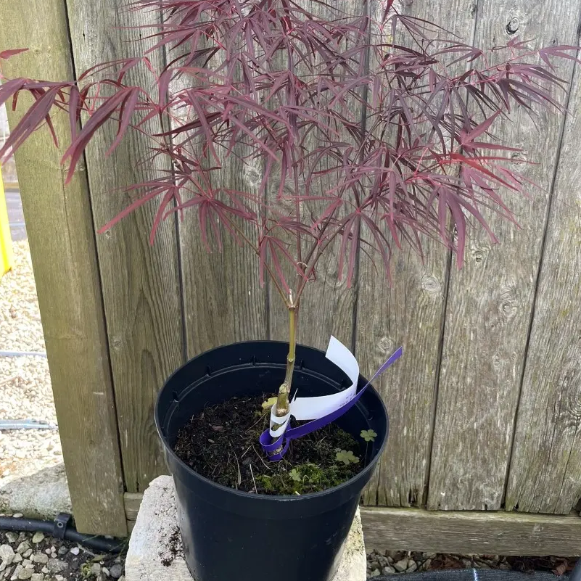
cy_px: 210
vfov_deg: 51.8
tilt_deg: -20.5
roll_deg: +0.2
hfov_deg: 52.5
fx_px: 589
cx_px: 289
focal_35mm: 31
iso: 40
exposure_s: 1/214
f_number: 1.6
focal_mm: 5.1
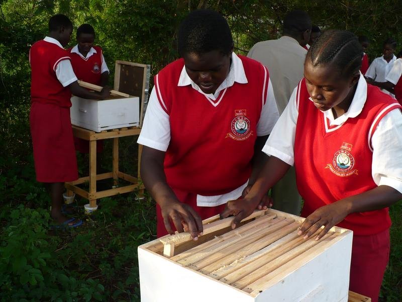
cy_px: 151
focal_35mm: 37
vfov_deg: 38.7
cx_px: 201
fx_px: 430
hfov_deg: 50.1
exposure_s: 1/200
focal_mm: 6.1
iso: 100
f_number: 2.8
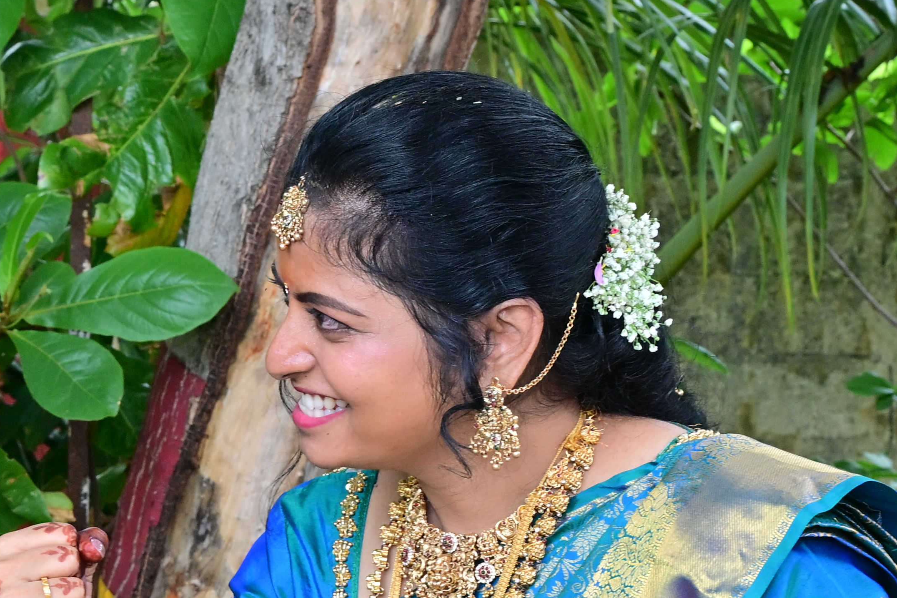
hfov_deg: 18.8
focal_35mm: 104
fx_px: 2591
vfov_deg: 13.0
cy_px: 575
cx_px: -105
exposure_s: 1/125
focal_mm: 37
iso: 500
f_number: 9
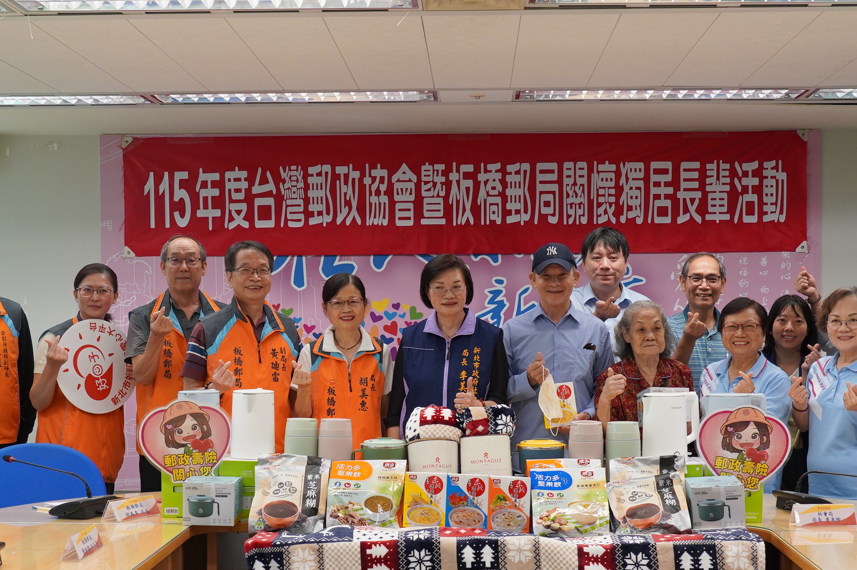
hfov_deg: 39.6
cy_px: 354
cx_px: 432
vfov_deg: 26.9
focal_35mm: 50
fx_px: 1189
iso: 640
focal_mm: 20
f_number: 4
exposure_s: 1/160
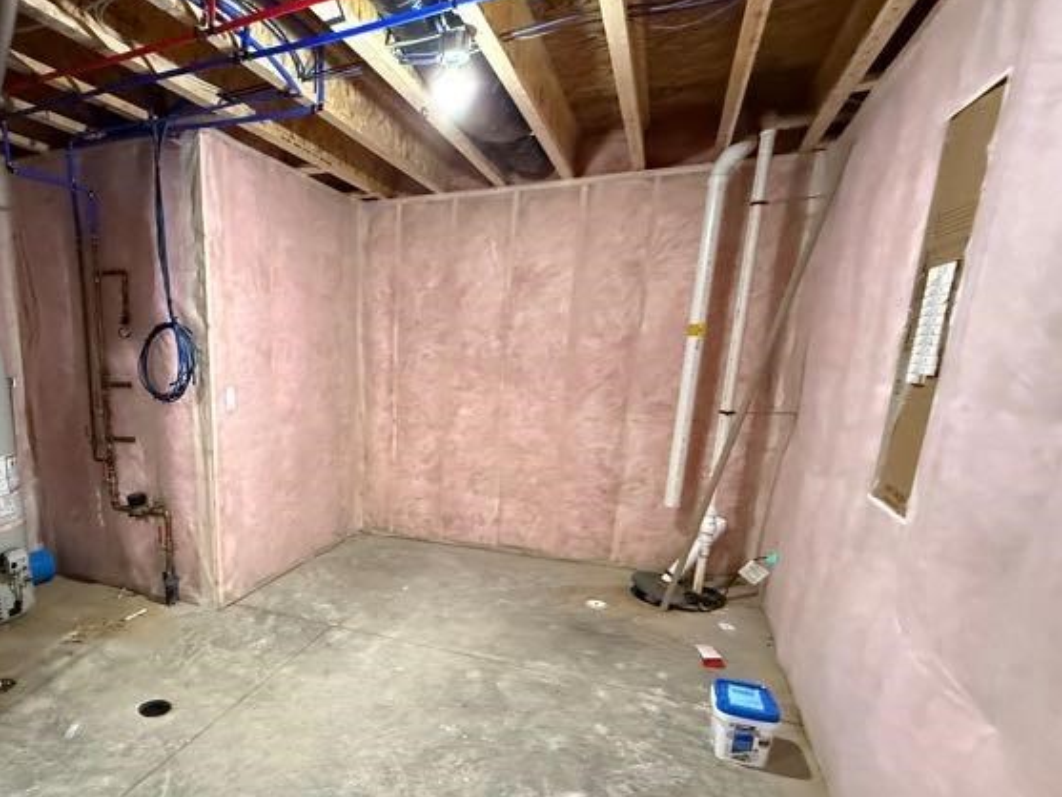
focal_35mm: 21
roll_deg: -0.7
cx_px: 336
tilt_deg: -13.0
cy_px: 514
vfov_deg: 62.3
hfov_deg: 75.9
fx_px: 644
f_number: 2.2
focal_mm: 2.22
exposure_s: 1/60
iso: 800
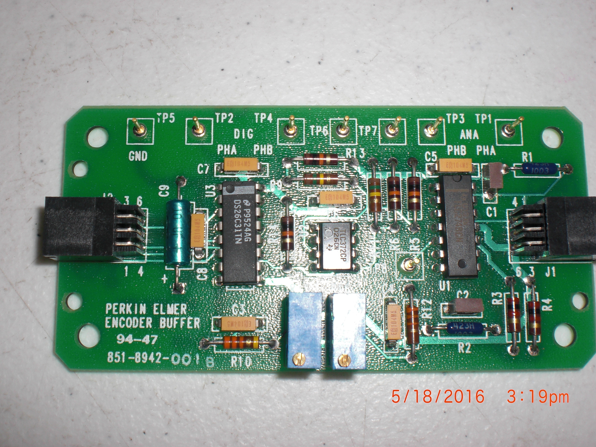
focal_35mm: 42
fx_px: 723
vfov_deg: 34.3
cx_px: 279
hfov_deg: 44.8
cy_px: 200
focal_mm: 6.3
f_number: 5.6
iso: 64
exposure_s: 1/60
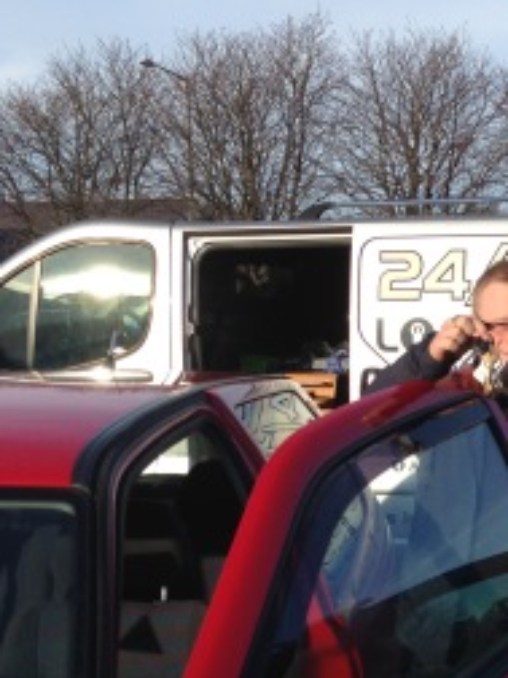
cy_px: 487
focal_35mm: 67
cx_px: 449
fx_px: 1311
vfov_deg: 28.6
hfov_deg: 21.5
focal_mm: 4.12
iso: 50
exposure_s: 1/889
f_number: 2.4
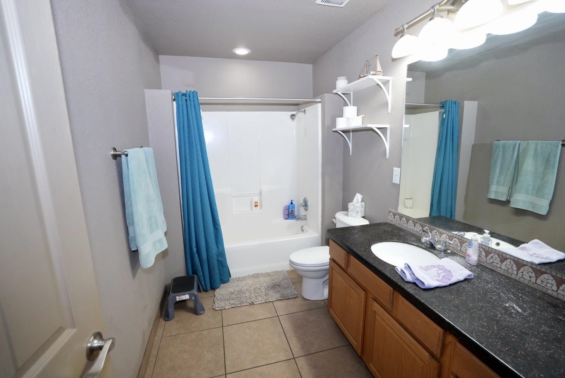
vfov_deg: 73.8
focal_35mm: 16
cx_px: 282
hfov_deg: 96.7
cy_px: 189
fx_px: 251
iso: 4000
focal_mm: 16
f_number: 4
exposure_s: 1/160
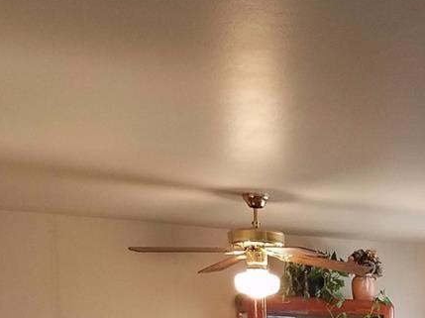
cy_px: 502
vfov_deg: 14.9
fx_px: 1116
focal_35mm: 91
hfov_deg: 20.6
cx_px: 455
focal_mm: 4.2
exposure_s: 1/30
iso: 160
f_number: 1.7
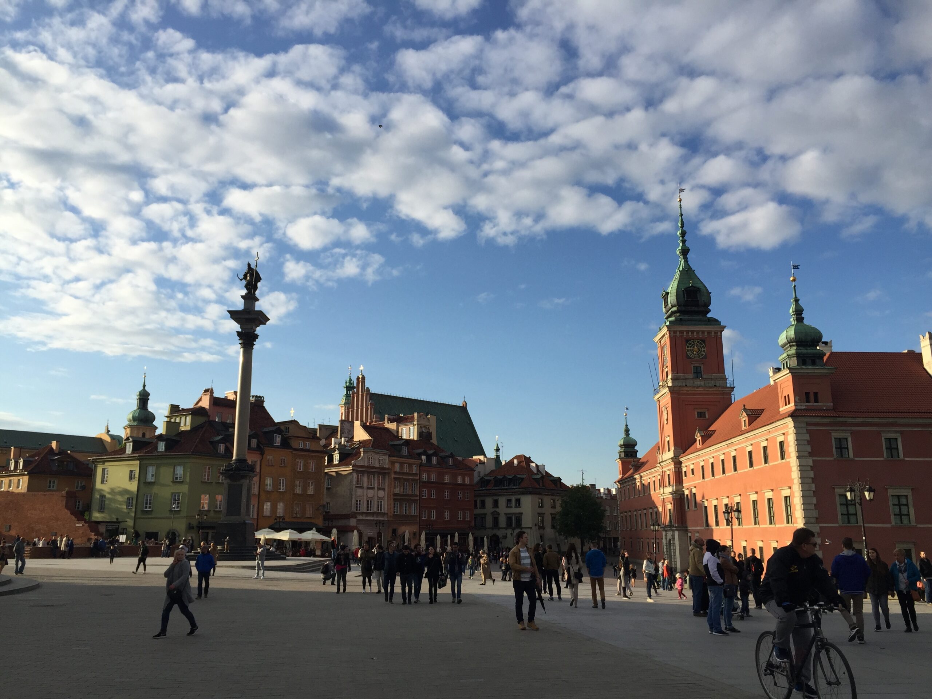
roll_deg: +0.3
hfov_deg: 61.7
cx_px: 466
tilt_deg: +12.0
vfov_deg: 48.2
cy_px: 350
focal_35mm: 29
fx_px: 781
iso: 32
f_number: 2.2
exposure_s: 1/1721
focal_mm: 4.15
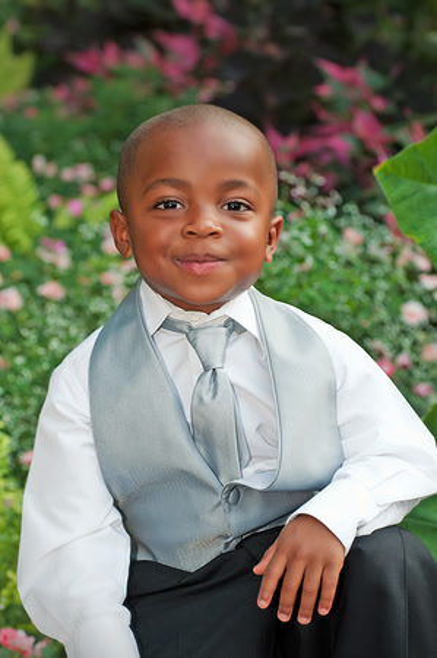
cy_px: 329
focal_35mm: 120
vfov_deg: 17.1
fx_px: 2190
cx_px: 218
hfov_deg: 11.4
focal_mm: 80
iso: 400
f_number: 4.5
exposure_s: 1/125
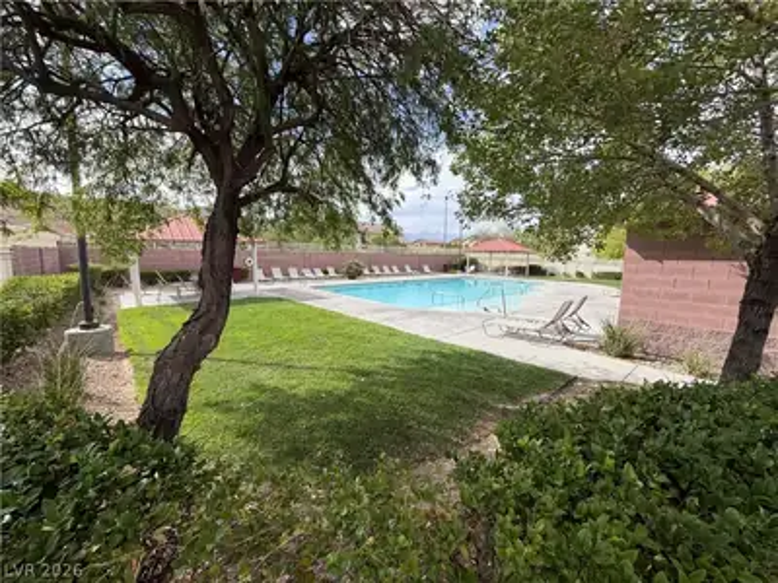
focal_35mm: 14
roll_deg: -0.9
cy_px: 292
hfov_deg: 102.1
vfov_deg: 85.7
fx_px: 315
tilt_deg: -7.5
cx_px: 389
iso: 40
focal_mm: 2.22
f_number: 2.2
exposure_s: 1/770
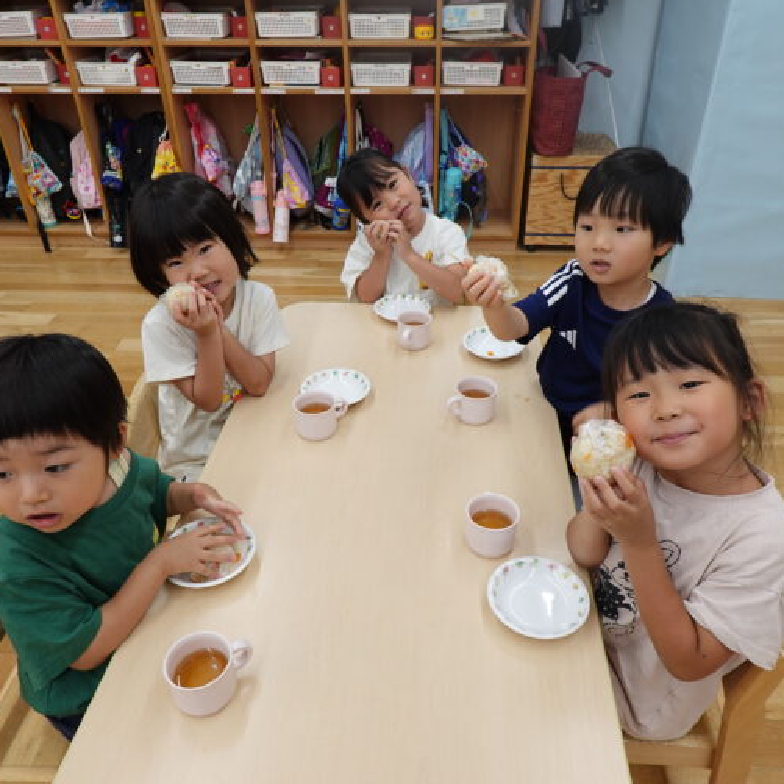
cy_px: 397
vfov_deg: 60.9
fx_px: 666
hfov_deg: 60.9
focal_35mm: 26
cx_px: 403
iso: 160
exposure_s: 1/80
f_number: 3.5
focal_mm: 7.6
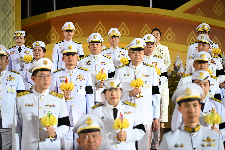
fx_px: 750
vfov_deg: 11.4
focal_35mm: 120
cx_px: 112
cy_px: 75
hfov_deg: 17.1
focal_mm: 120
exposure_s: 1/800
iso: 3200
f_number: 4
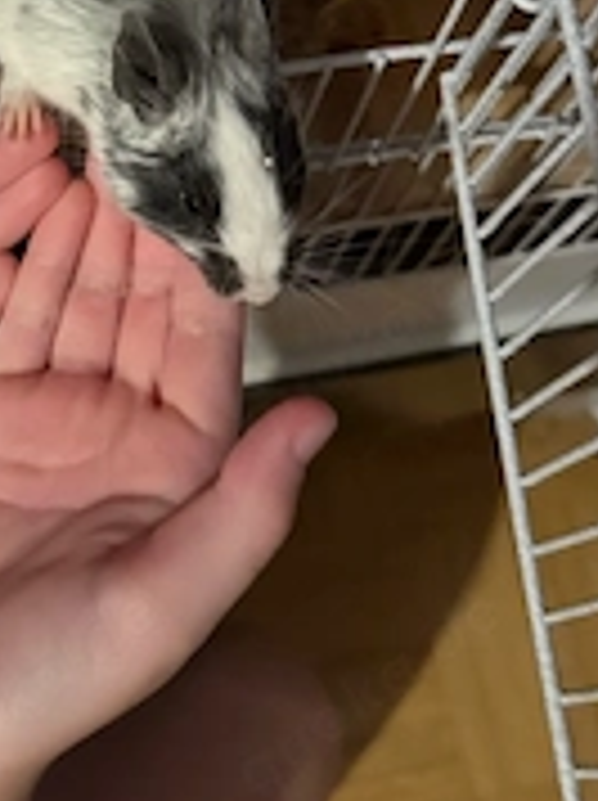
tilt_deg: -61.0
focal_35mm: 54
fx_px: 1247
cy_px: 40
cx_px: 121
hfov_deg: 26.5
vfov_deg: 33.2
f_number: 1.78
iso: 1000
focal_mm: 6.76
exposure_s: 1/25
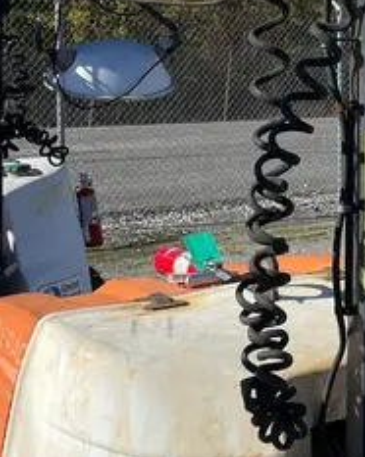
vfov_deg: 23.6
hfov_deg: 17.9
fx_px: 1082
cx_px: 475
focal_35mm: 80
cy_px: 105
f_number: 1.6
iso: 32
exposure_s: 1/4000
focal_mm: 4.2
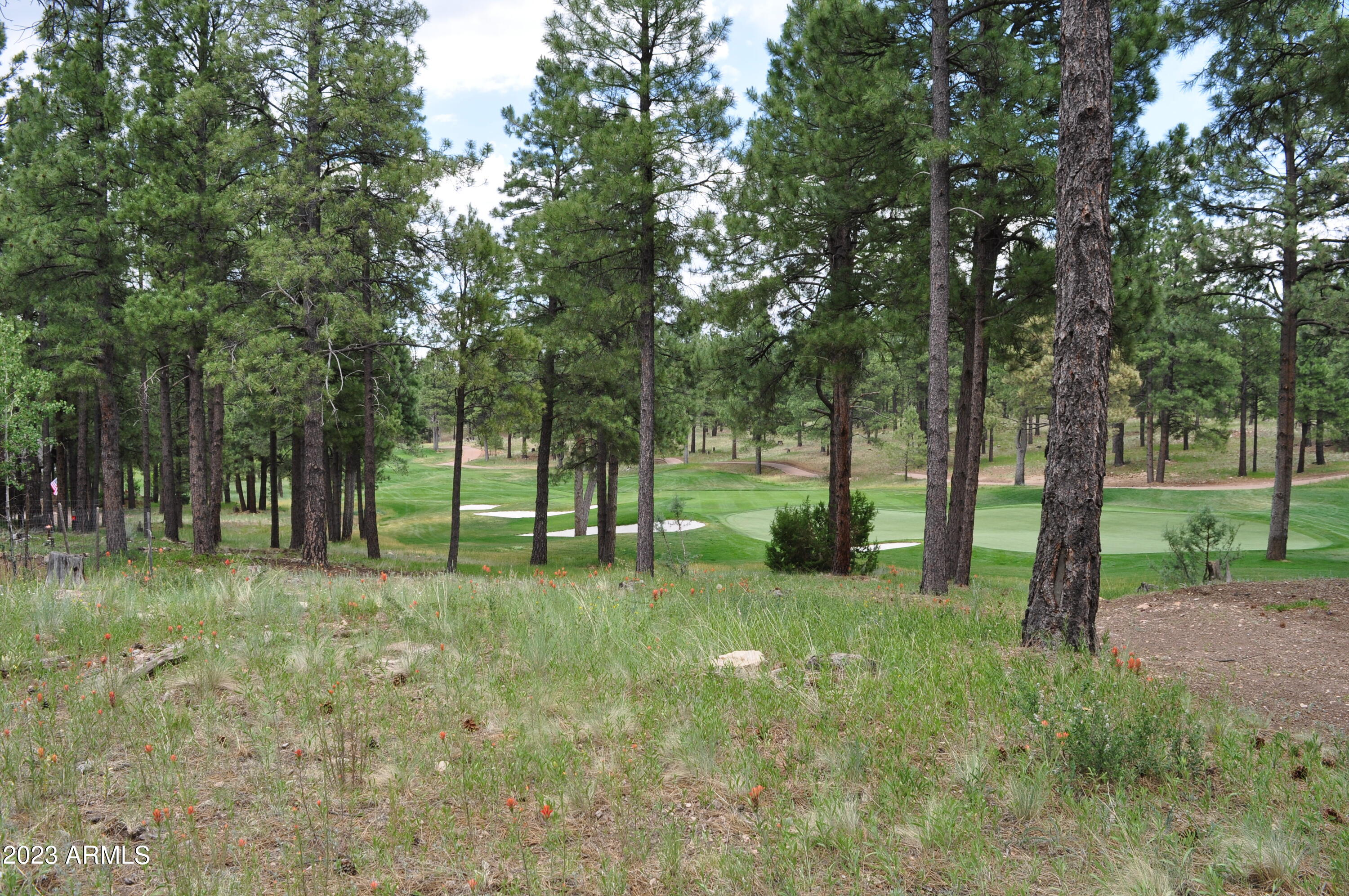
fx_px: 1010
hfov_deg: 67.4
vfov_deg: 47.8
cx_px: 674
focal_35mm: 27
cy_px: 448
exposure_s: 1/160
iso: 200
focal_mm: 18
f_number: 9
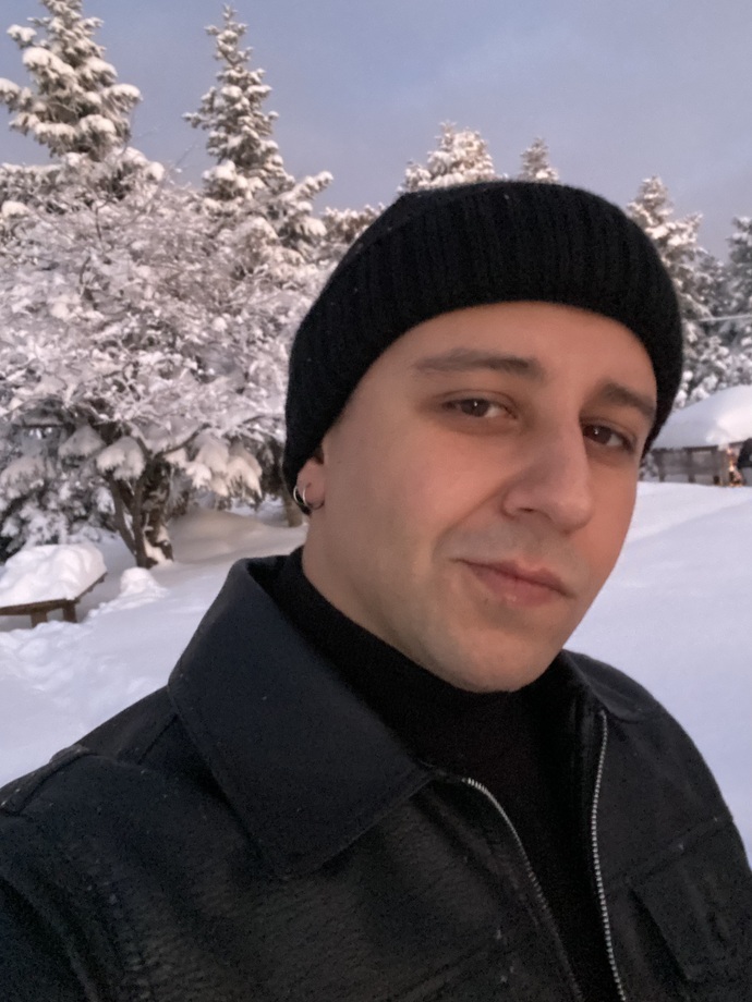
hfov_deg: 46.8
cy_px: 501
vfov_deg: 60.0
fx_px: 869
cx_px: 376
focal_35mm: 30
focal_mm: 2.71
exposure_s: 1/15
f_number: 2.2
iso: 1250
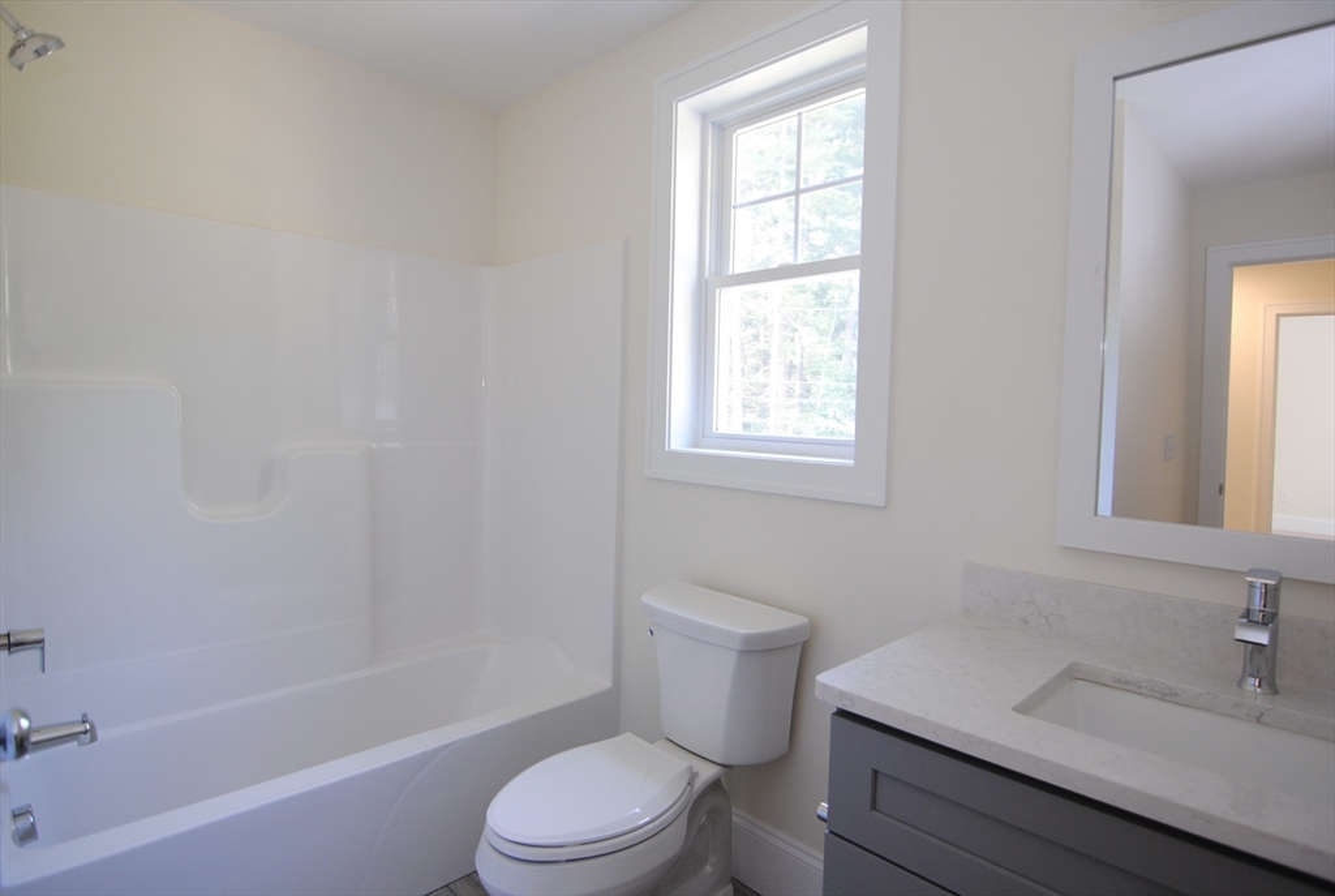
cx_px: 668
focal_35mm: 20
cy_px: 448
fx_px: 724
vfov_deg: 63.4
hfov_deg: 85.3
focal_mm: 13
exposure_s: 1/30
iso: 280
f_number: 2.8
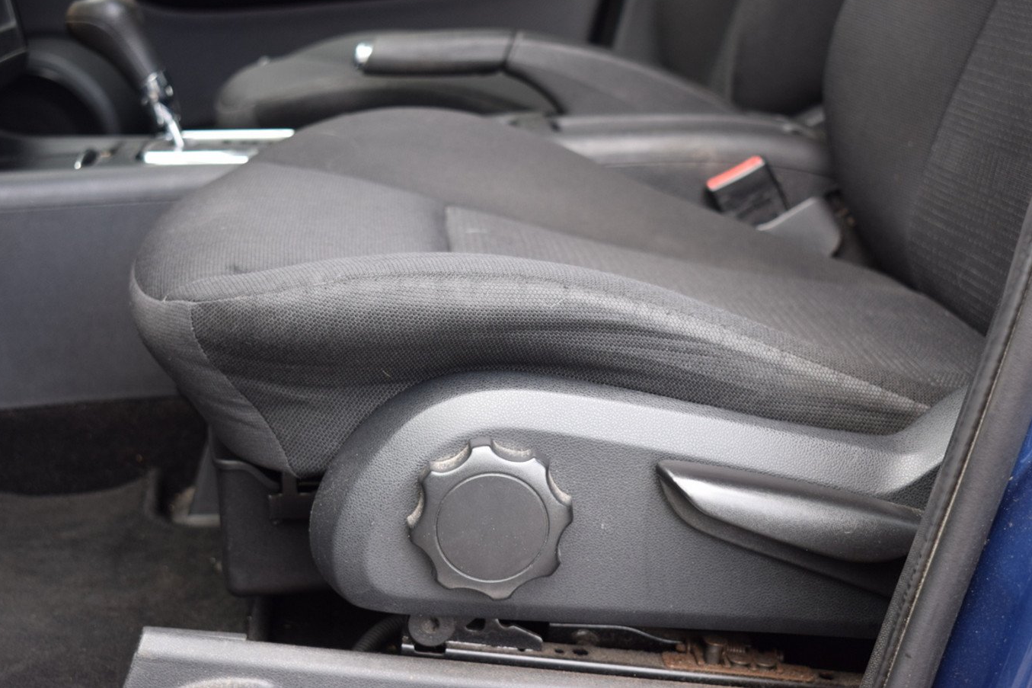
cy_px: 333
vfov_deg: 21.9
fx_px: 1777
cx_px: 500
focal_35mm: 62
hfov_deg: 32.4
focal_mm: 40
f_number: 4.8
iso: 400
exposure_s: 1/60
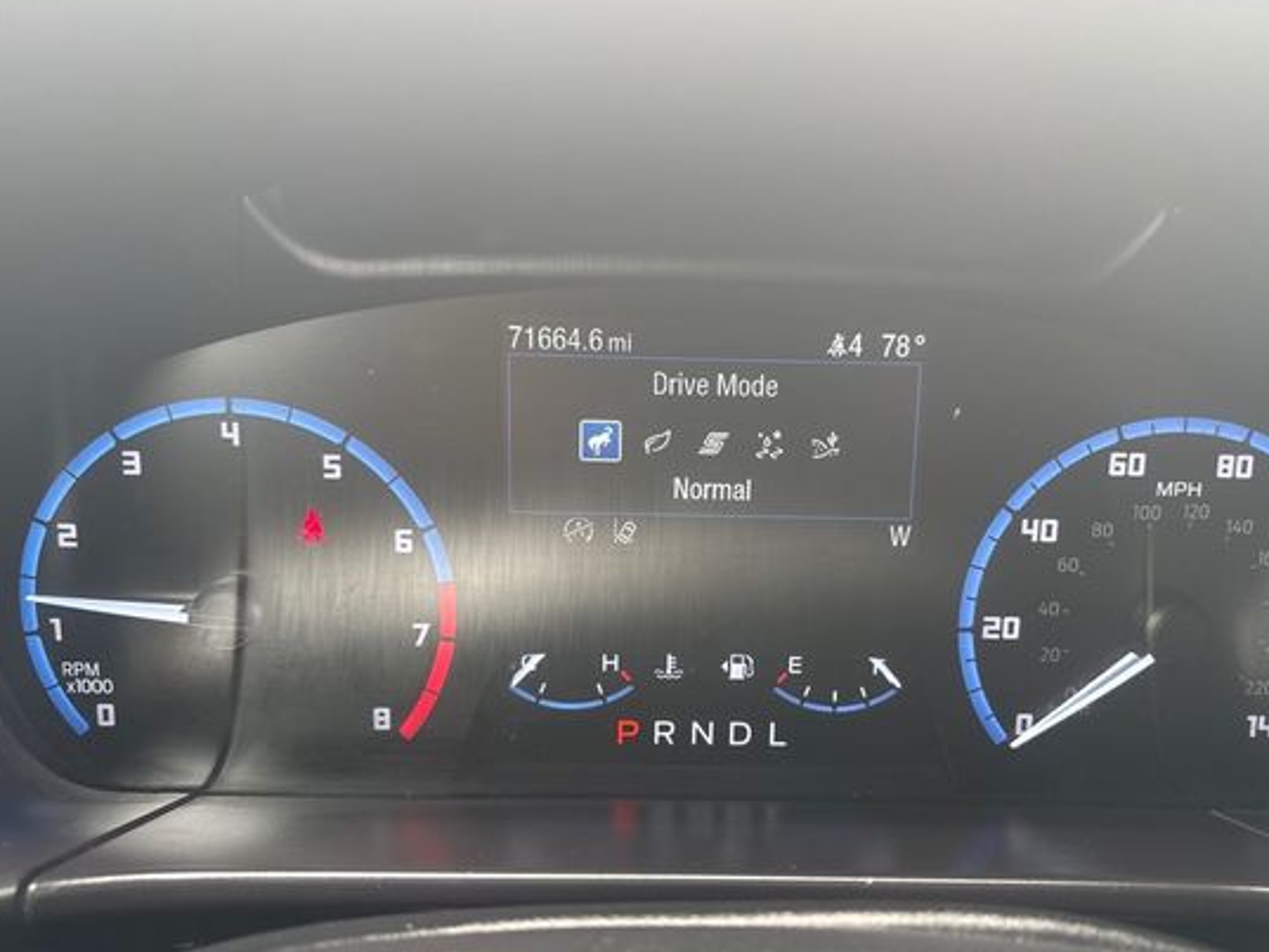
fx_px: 1137
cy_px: 498
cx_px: 683
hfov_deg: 58.3
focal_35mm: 31
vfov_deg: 45.4
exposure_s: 1/121
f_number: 1.6
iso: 50
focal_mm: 5.96
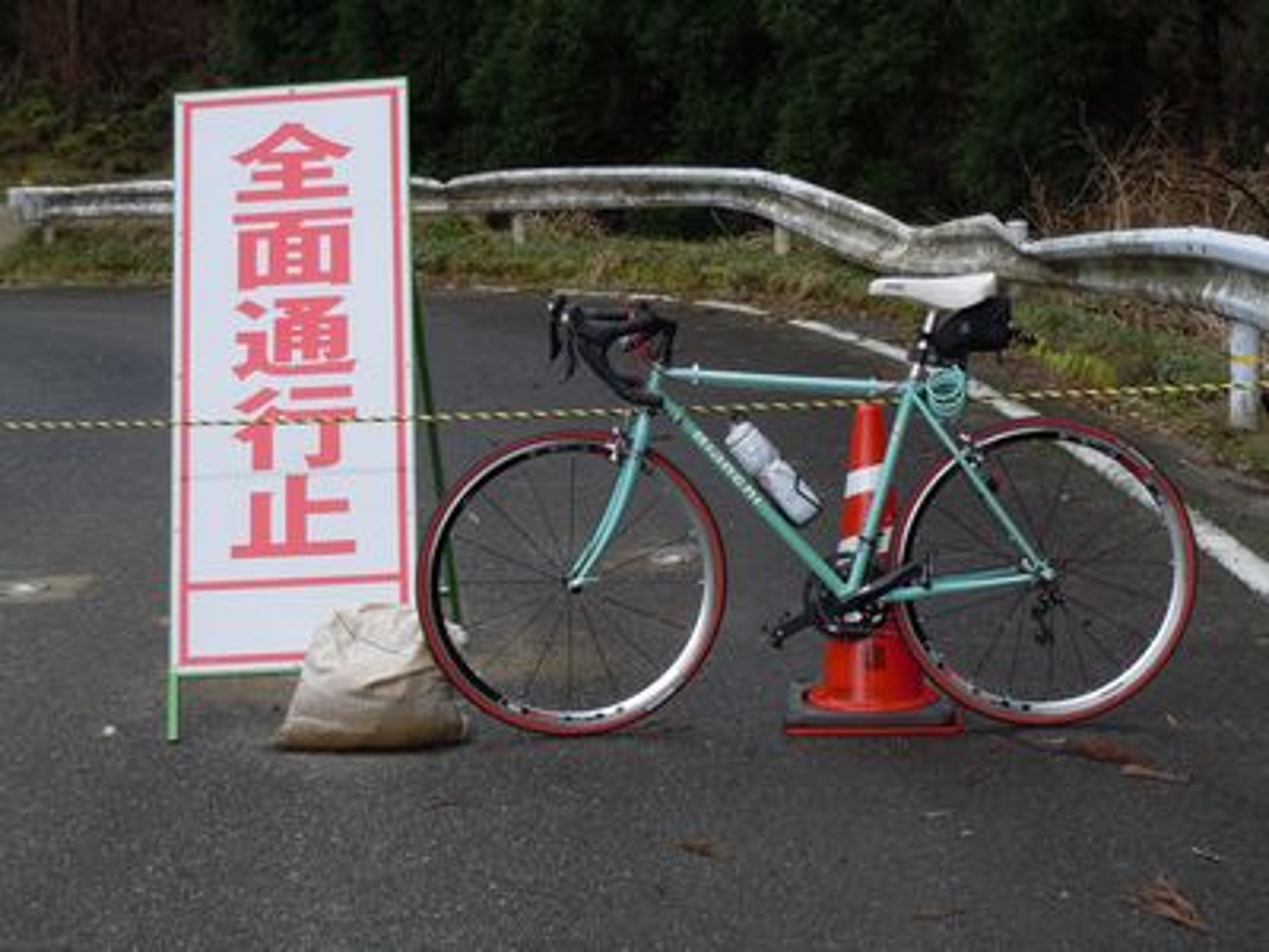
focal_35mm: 74
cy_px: 476
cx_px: 634
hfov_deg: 26.3
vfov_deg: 19.9
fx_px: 2713
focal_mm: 13.2
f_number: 5.2
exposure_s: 1/80
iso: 160
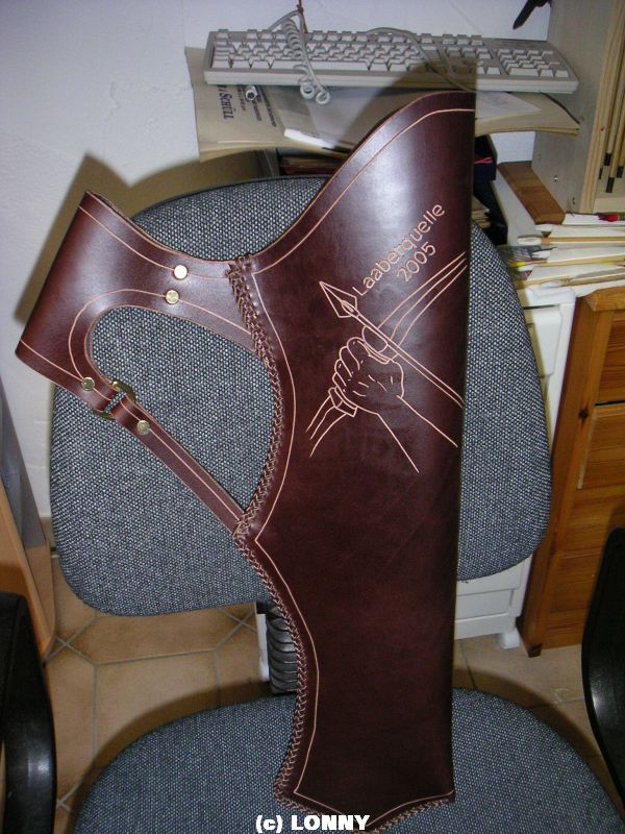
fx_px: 915
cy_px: 417
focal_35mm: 38
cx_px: 312
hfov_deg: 37.7
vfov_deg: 49.0
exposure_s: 1/45
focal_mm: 6
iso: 160
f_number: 2.8
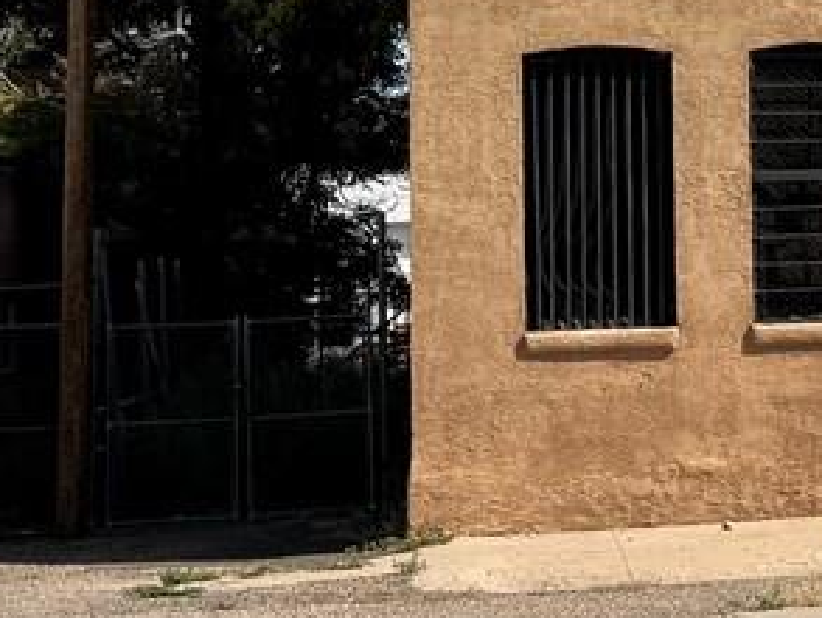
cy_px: -62
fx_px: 3112
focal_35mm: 131
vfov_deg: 11.2
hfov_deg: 14.3
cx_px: 1122
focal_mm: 6.76
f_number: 1.78
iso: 80
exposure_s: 1/5714
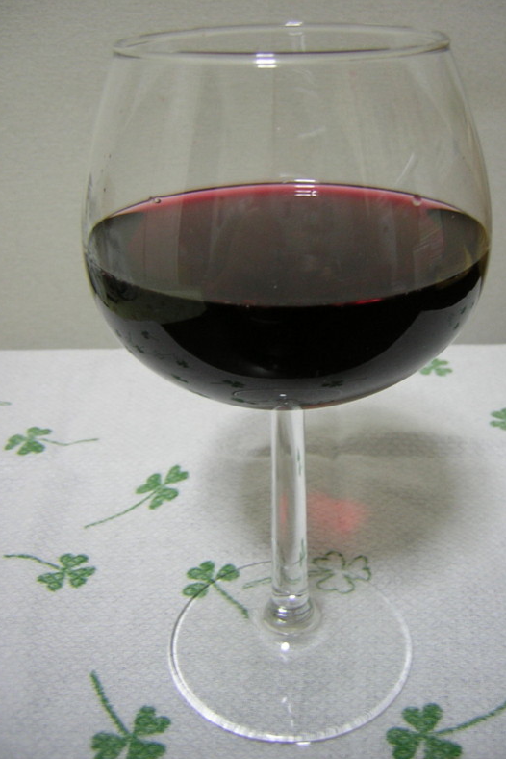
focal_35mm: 38
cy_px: 384
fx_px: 800
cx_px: 275
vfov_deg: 50.7
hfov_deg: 35.1
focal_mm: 4.7
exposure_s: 1/7.1
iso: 50
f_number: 2.6
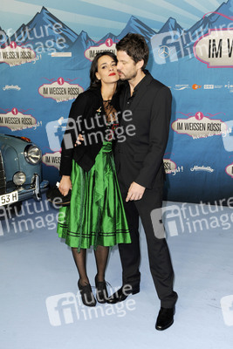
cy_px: 174
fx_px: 407
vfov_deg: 46.4
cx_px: 116
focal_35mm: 42
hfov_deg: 31.9
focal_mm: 42
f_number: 5
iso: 1000
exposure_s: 1/160
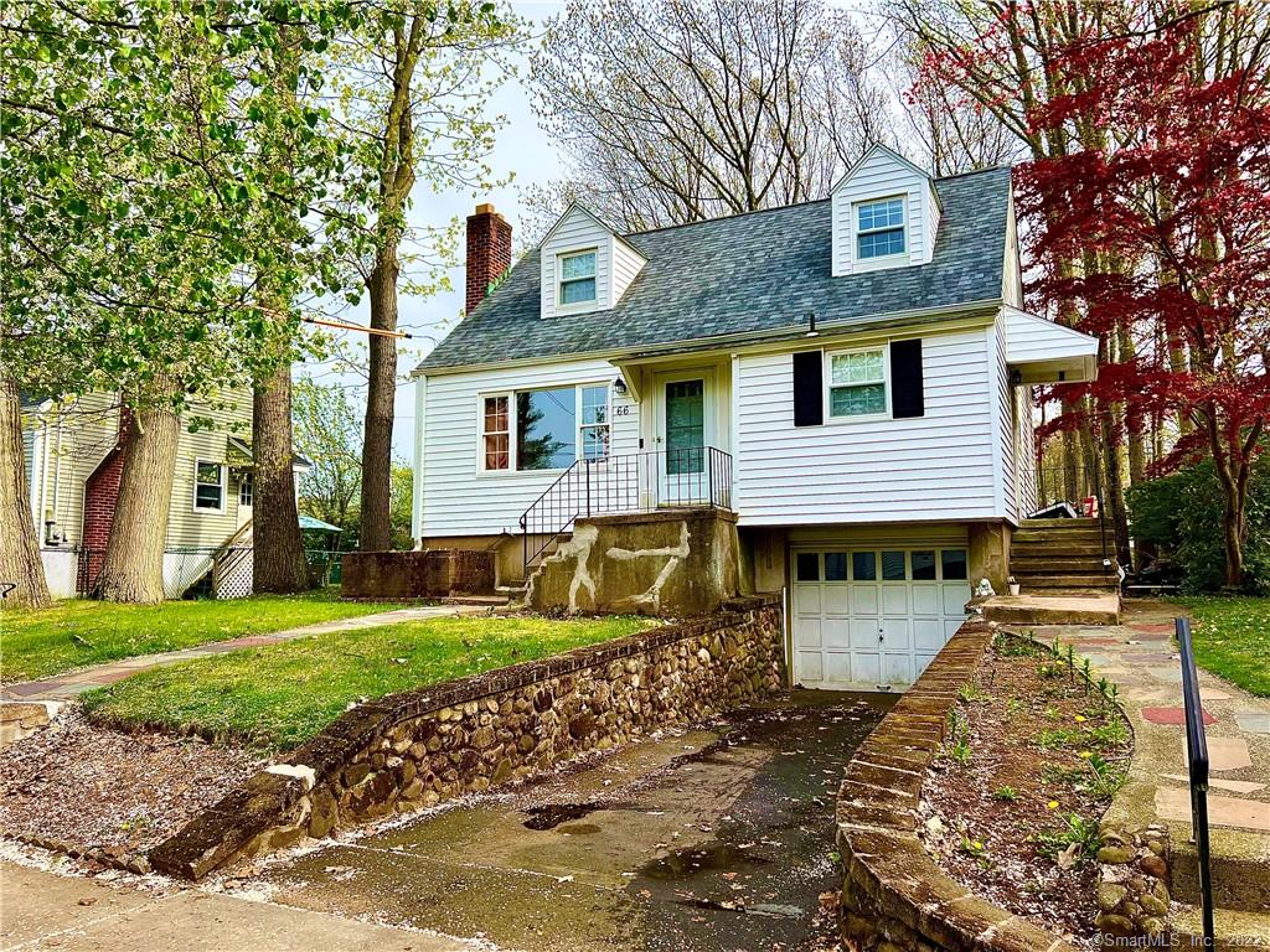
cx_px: 635
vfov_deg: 53.1
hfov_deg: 67.3
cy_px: 476
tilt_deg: +6.0
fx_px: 954
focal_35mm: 26
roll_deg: +0.3
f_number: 1.5
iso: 50
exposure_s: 1/1838
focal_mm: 5.7
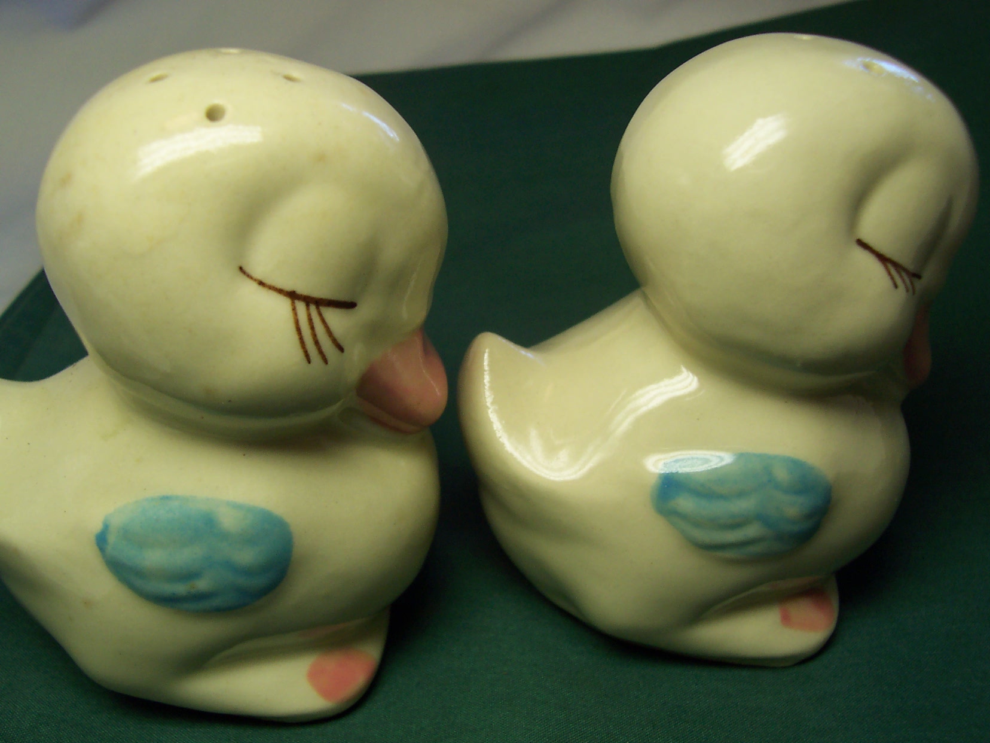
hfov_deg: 50.1
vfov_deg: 38.7
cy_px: 372
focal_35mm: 37
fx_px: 1058
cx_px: 495
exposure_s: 1/125
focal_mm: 5.6
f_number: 2.8
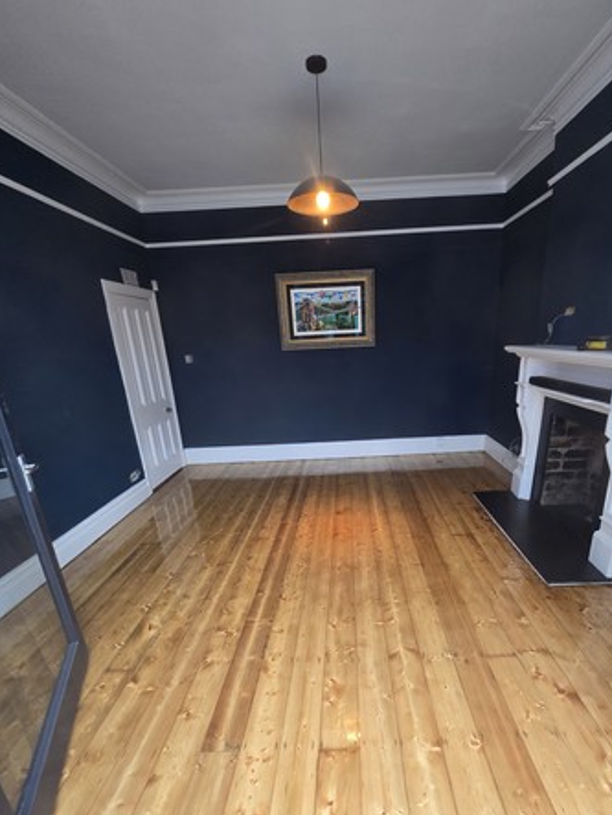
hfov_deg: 81.4
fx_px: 354
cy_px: 468
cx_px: 340
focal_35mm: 15
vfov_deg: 97.5
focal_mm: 2.2
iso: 200
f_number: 2.2
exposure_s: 1/50
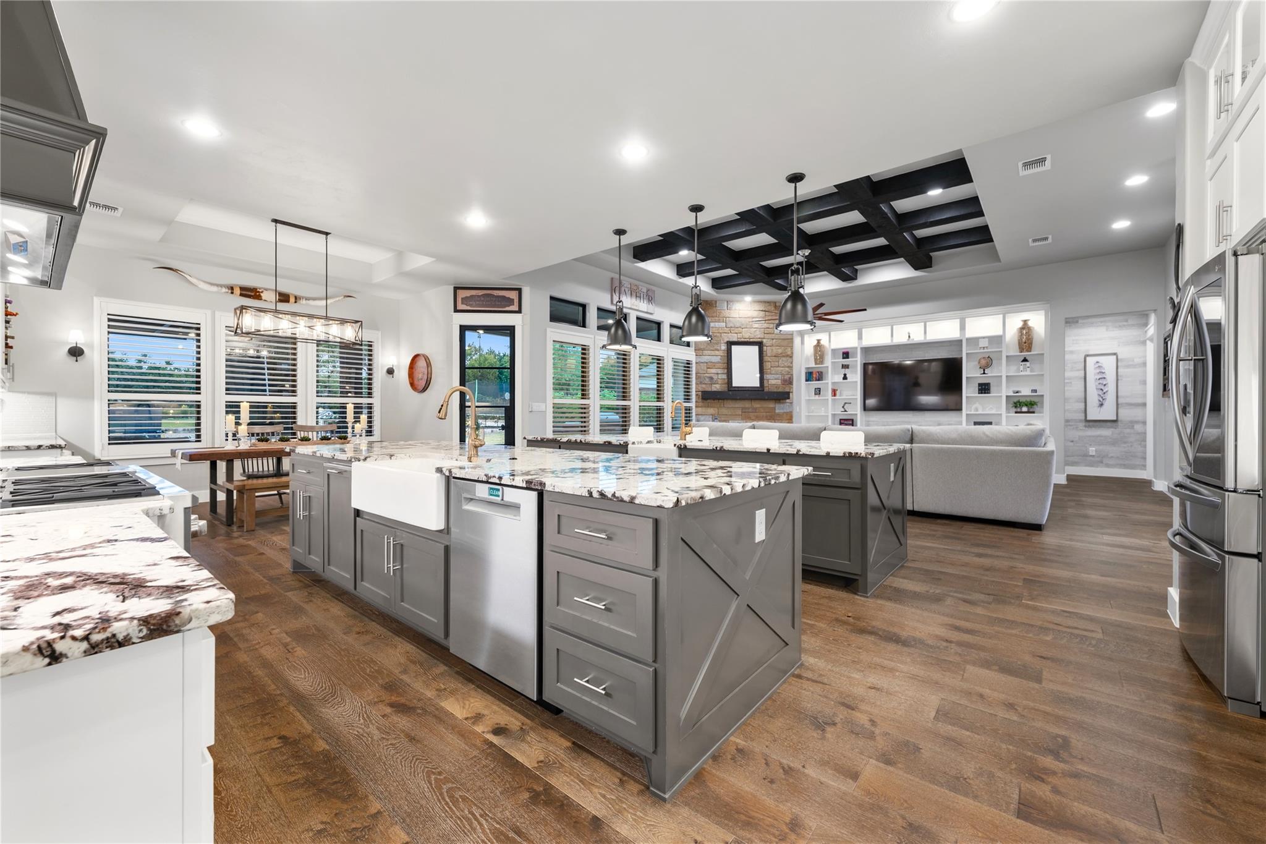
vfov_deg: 81.2
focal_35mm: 14
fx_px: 492
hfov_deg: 104.3
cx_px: 633
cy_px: 422
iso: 250
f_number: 8
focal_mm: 14
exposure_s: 2.5
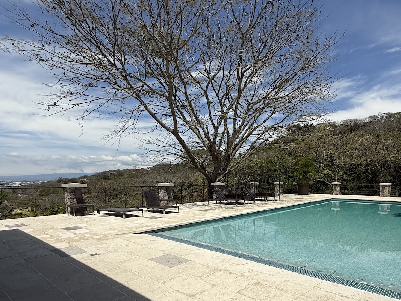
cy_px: 195
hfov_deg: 78.0
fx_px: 243
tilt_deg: -3.1
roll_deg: -0.3
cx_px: 242
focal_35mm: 21
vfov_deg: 62.2
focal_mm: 2.22
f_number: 2.2
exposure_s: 1/5155
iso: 50
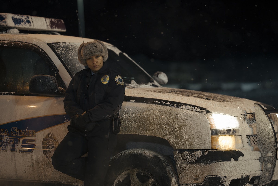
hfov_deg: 15.2
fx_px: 1043
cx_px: 139
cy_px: 93
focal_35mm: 135
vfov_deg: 10.2
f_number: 2
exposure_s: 1/160
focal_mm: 135
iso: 1600
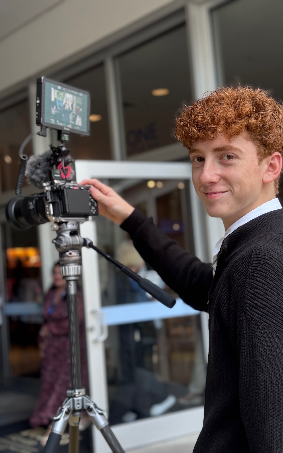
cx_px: 163
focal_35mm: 51
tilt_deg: +4.3
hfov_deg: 25.3
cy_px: 227
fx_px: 629
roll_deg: +3.3
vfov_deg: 39.6
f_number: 1.78
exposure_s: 1/221
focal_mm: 6.76
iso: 64
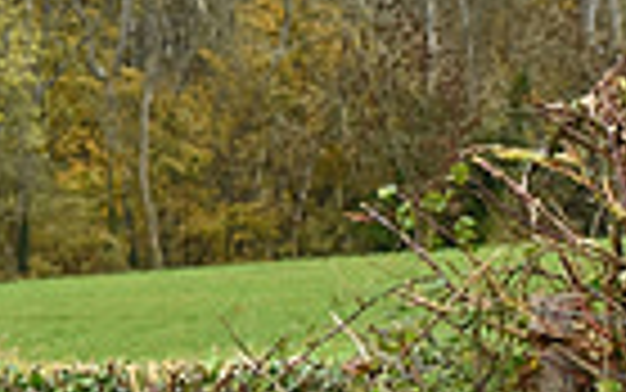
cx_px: -658
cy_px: 158
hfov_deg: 6.2
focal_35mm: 331
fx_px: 5649
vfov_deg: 4.0
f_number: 5.6
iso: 3200
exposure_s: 1/1250
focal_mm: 78
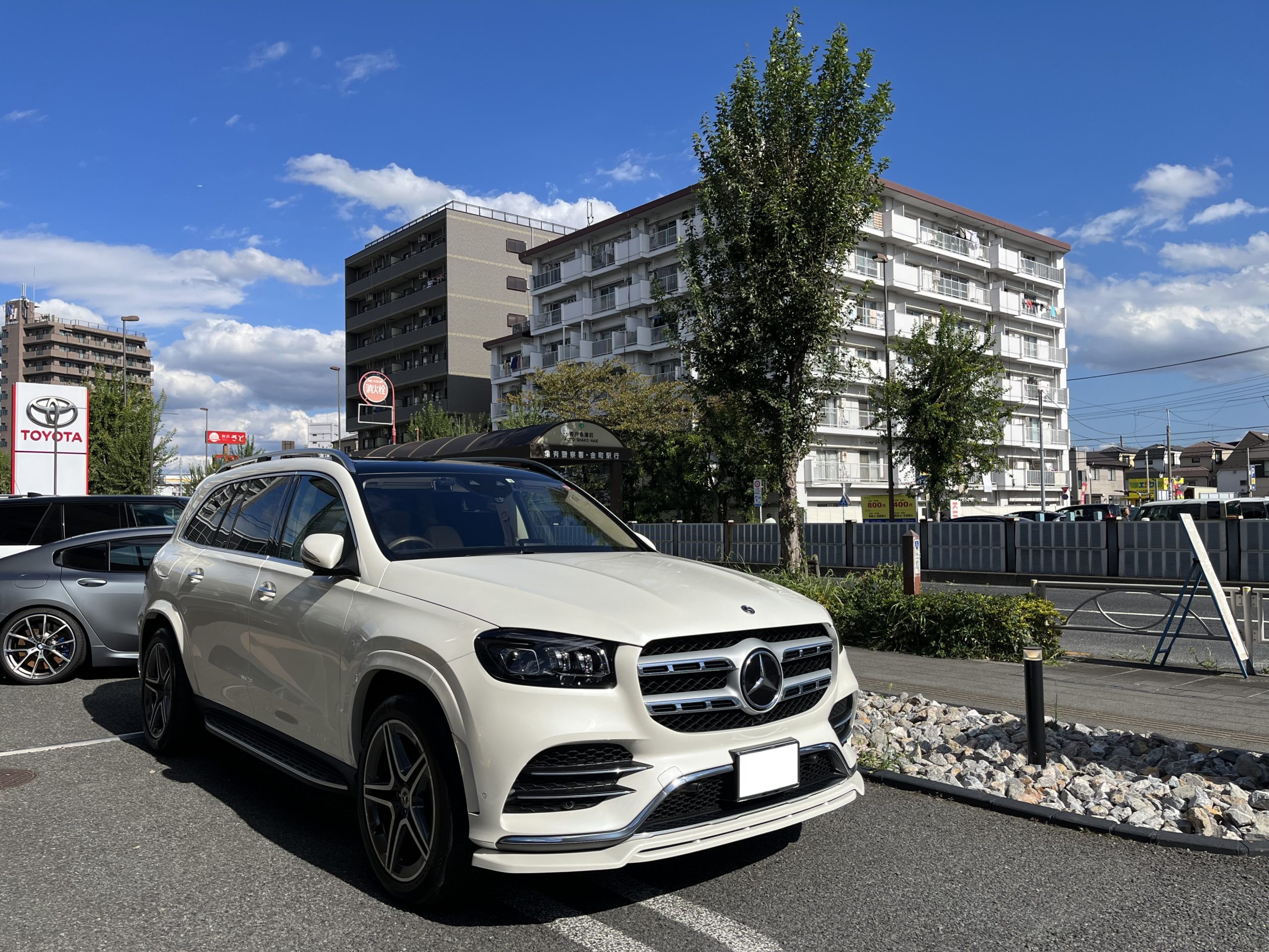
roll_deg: +0.4
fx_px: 953
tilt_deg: +2.5
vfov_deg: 53.1
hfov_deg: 67.3
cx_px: 634
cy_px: 476
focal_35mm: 26
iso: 50
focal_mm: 5.1
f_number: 1.6
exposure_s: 1/5319
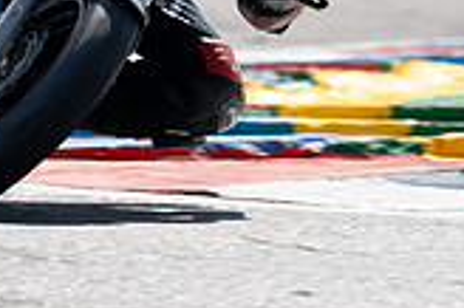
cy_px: -203
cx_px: 148
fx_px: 20202
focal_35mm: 1569
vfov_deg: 0.9
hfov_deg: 1.3
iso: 80
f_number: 4.5
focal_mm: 400
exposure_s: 1/400
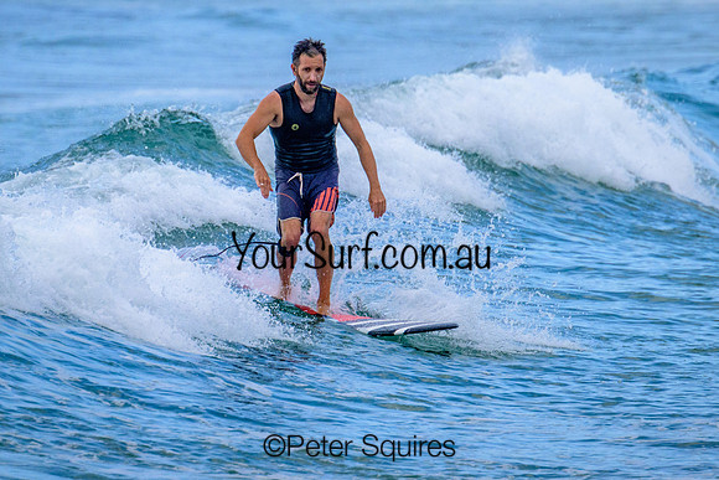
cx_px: 325
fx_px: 21705
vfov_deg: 1.3
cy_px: 202
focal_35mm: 1087
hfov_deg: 1.9
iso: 1400
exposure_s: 1/1250
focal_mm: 800
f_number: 13
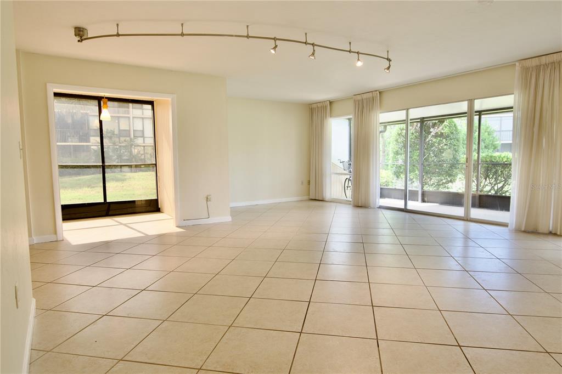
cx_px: 281
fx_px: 328
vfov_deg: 59.5
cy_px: 187
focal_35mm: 21
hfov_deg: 81.2
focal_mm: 14
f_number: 4.5
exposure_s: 1/80
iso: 200
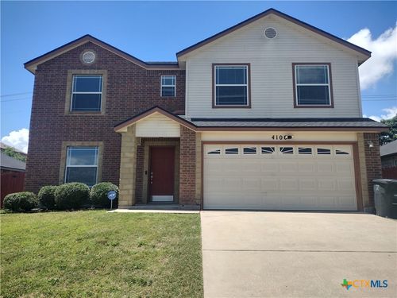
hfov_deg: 65.3
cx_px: 198
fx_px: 310
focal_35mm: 27
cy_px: 149
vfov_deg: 51.4
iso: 100
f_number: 1.7
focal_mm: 4.71
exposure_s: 1/1997
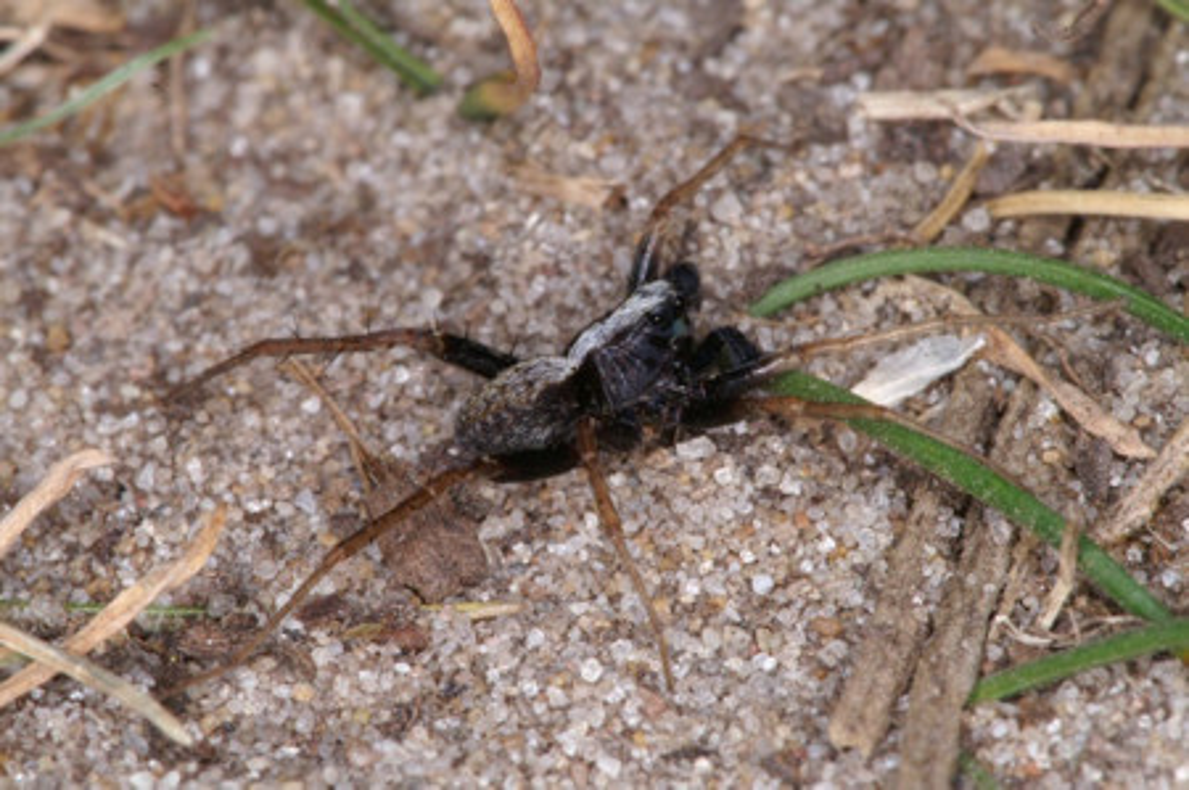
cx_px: 594
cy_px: 395
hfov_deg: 13.7
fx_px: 4949
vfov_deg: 9.1
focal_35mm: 150
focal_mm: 100
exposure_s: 1/60
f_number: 19
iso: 200
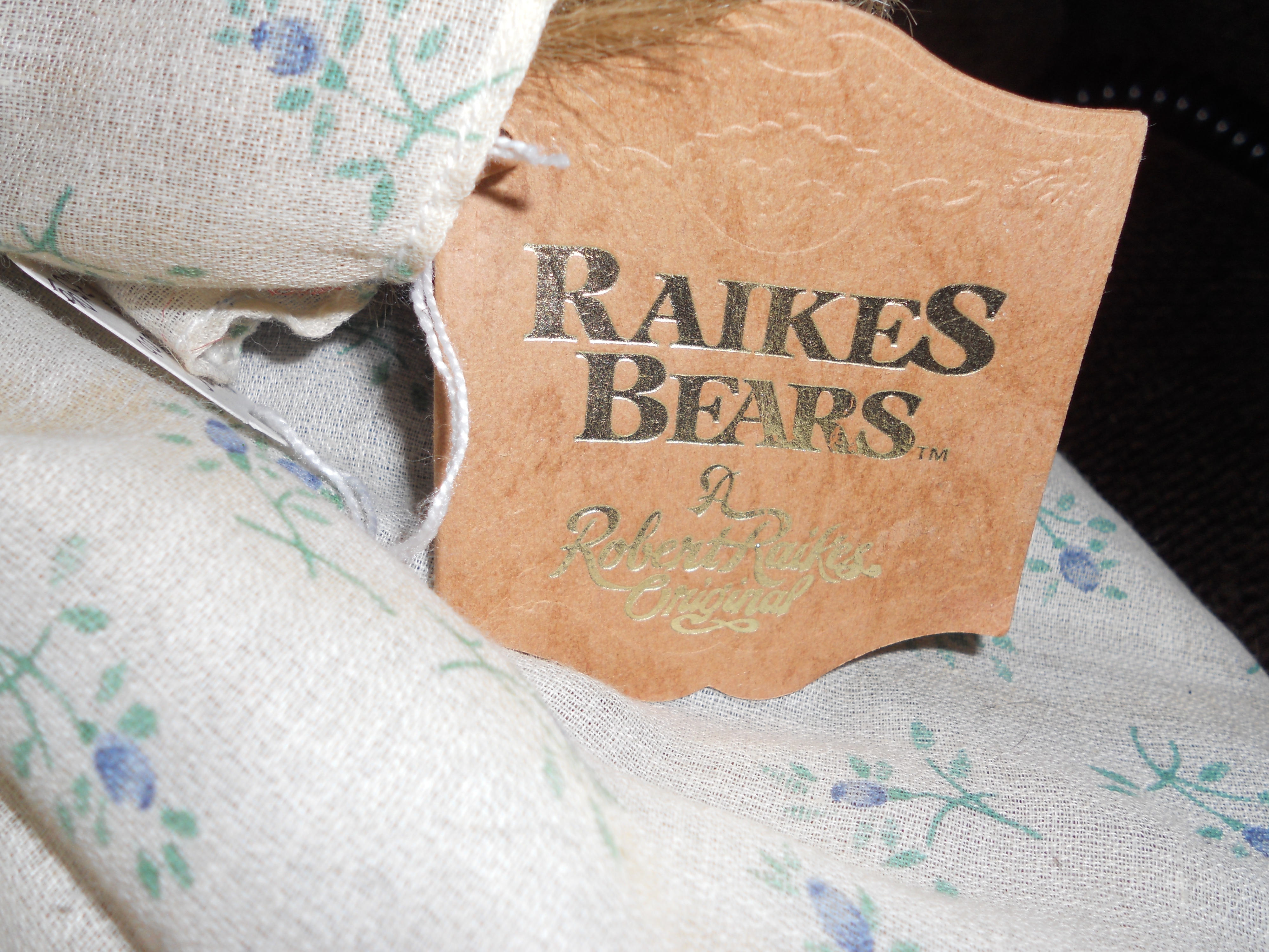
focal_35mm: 32
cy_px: 476
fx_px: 1173
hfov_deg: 56.8
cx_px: 634
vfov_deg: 44.2
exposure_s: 1/25
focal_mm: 5.8
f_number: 8.8
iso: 80
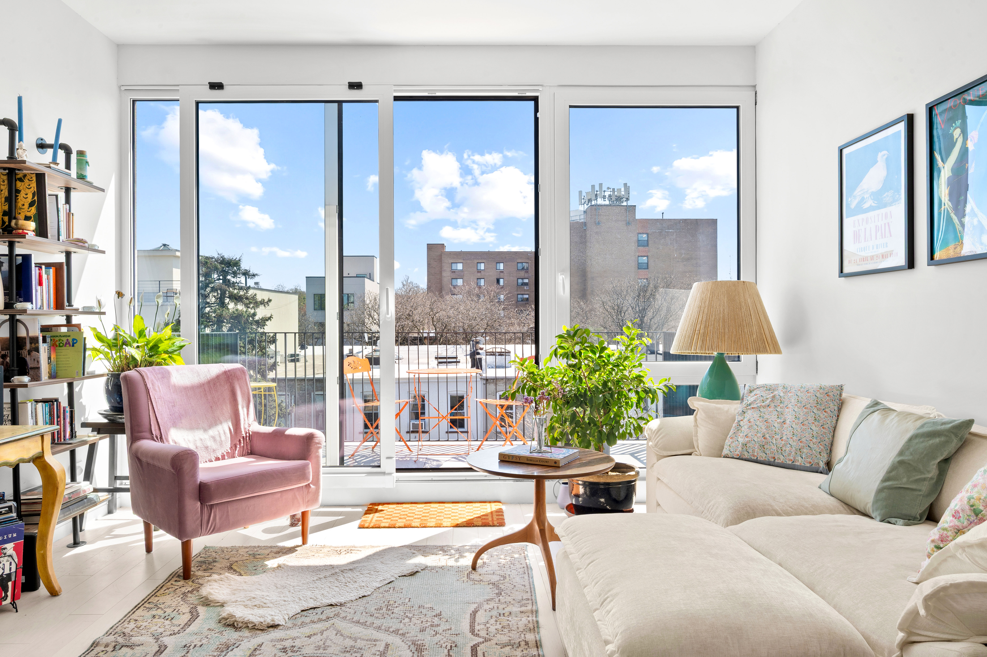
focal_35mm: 22
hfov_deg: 78.6
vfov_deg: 57.2
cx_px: 494
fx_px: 603
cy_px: 328
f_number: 14
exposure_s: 1/15
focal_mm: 22
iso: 250
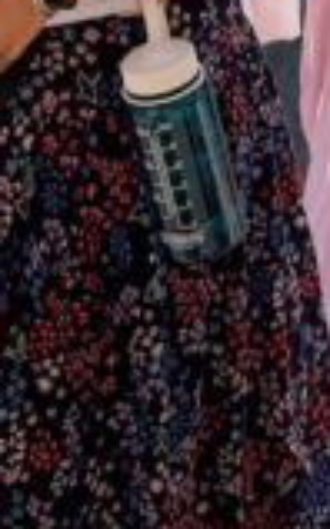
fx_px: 1847
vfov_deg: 15.1
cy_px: -276
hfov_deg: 10.0
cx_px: 427
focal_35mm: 128
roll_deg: +1.8
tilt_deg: -10.9
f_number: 1.78
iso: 80
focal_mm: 6.76
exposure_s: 1/1553
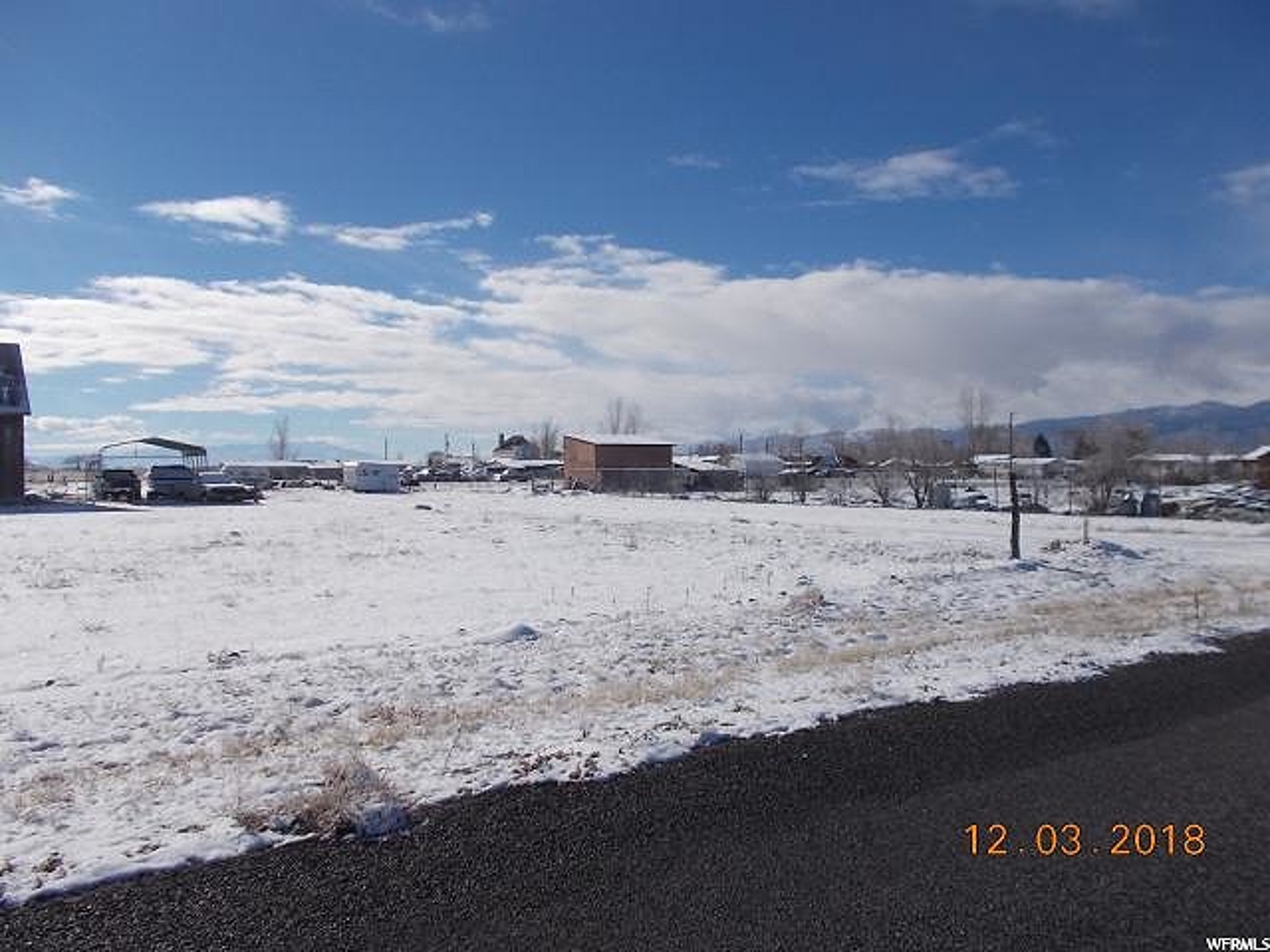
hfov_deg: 67.3
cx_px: 635
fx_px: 954
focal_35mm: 26
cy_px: 476
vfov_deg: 53.1
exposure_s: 1/500
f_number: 8
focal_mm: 4.6
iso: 80
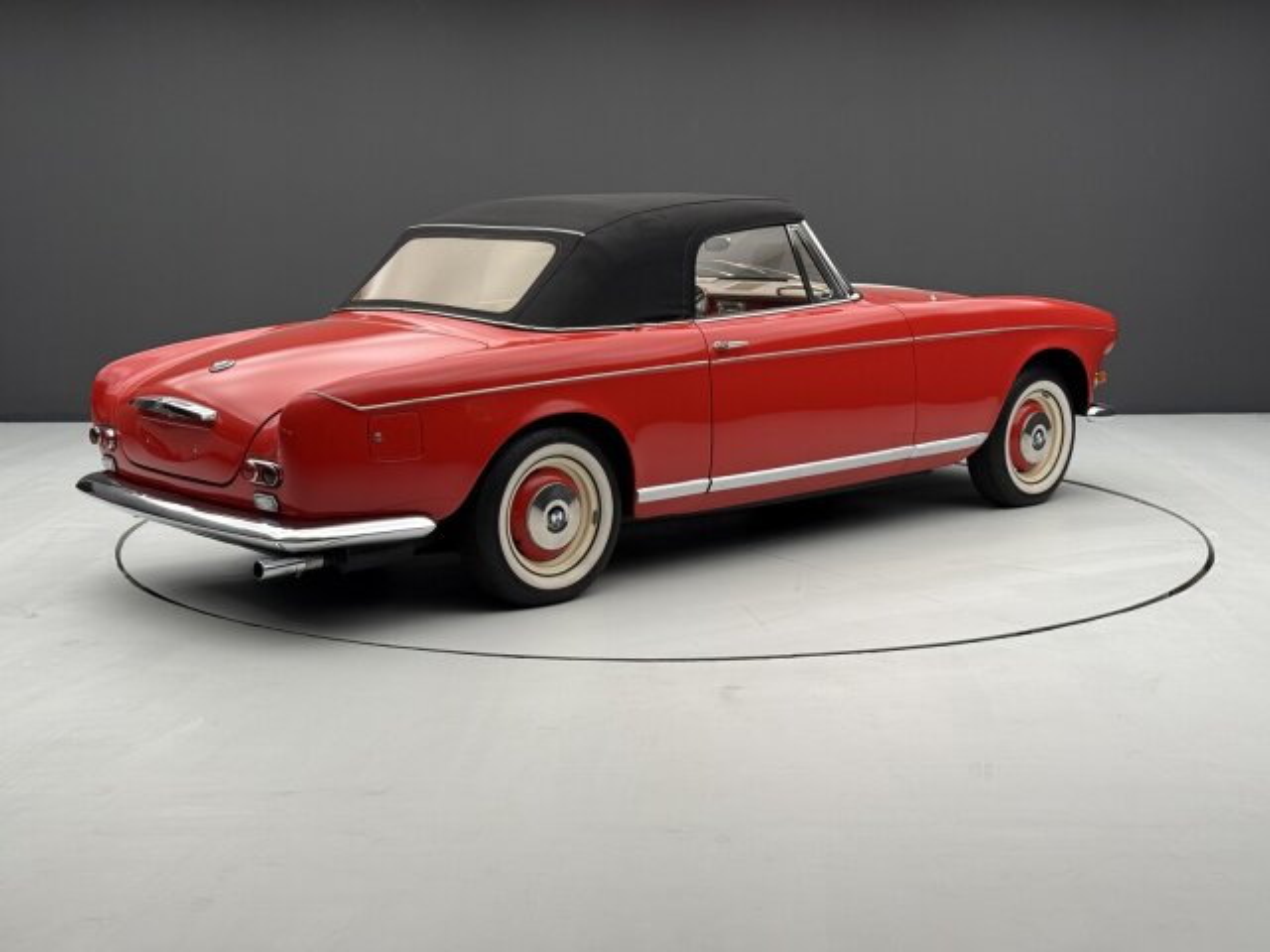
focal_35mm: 48
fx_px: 1761
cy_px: 476
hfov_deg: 39.7
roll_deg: +0.3
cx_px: 635
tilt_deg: -9.2
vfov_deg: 30.3
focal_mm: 6.76
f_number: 1.78
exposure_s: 1/99
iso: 125
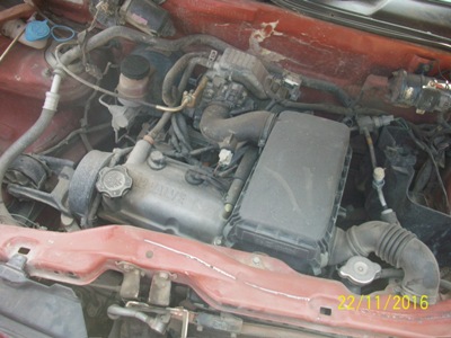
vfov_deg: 44.2
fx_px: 417
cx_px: 226
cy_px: 169
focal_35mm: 32
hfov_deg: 56.8
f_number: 2.8
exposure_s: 1/100
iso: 64
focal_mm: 5.7
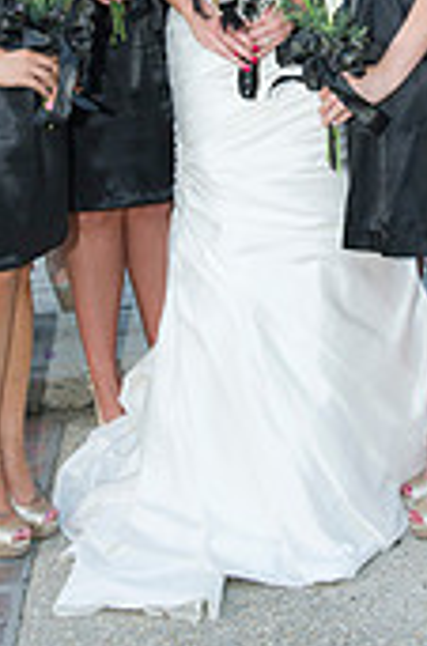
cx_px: 308
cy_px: 0
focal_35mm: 95
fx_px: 1700
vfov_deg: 20.8
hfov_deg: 14.3
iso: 1250
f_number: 4
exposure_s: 1/100
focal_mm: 36
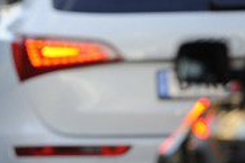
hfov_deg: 4.2
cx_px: 29
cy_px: -25
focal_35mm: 490
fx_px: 3329
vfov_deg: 2.8
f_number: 3.2
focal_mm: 200
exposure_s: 1/800
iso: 640
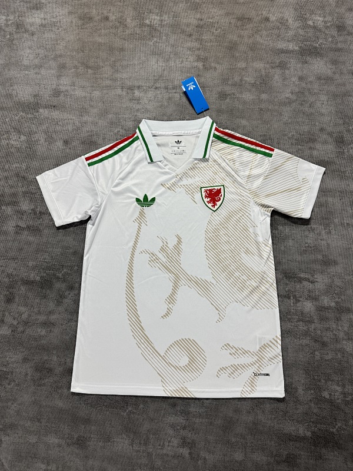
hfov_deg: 56.8
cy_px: 236
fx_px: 326
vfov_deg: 71.6
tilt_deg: -77.0
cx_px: 176
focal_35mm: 24
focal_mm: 6.76
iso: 125
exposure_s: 1/50
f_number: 1.78
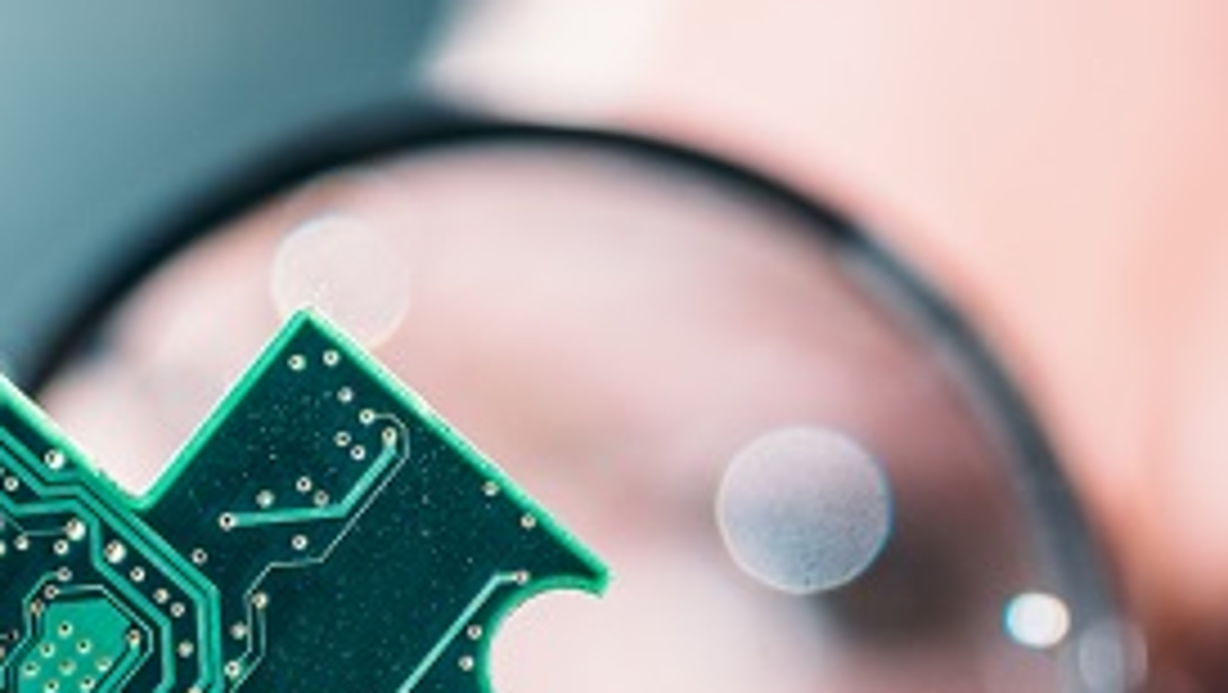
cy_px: 1091
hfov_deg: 5.3
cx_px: 211
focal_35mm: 403
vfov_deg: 3.0
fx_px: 13131
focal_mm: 105
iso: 100
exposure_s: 1/200
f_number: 5.6
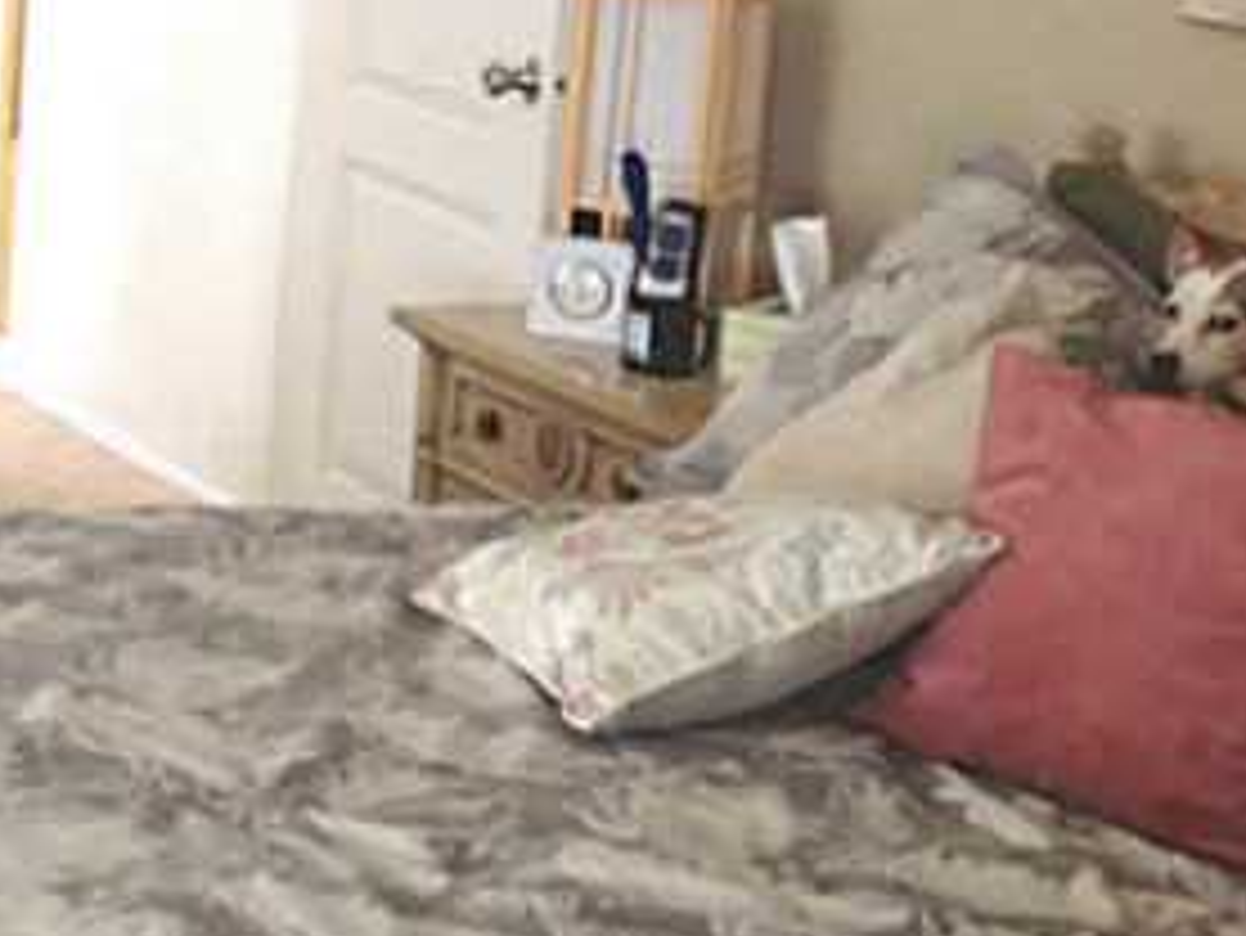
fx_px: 3637
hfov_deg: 17.8
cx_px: -517
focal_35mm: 101
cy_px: 86
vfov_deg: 14.5
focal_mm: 4.28
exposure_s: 1/15
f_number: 2.4
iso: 80
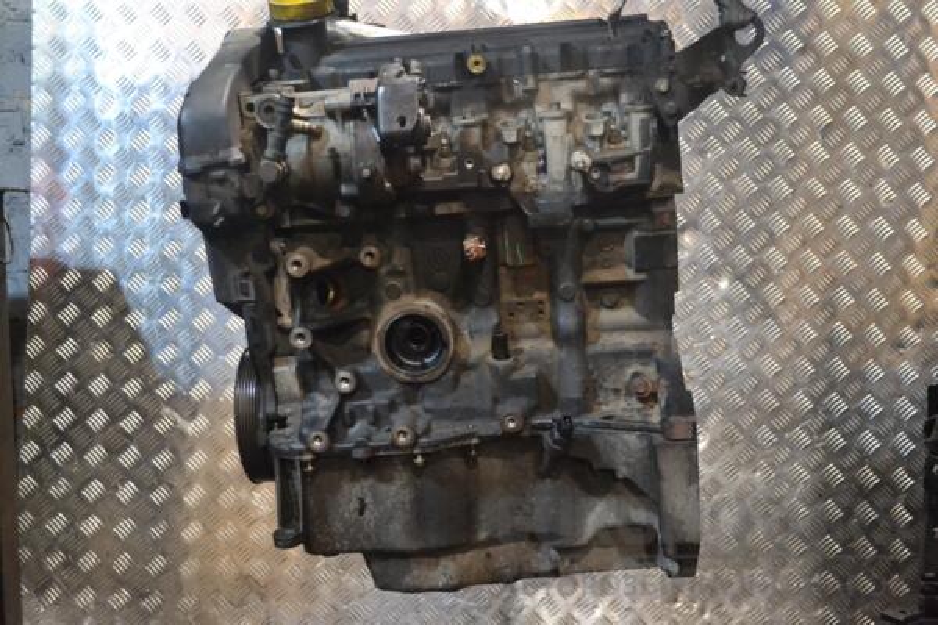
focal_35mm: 42
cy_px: 312
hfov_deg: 46.4
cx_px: 469
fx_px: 1094
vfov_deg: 31.9
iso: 3200
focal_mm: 28
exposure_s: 1/80
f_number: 4.5
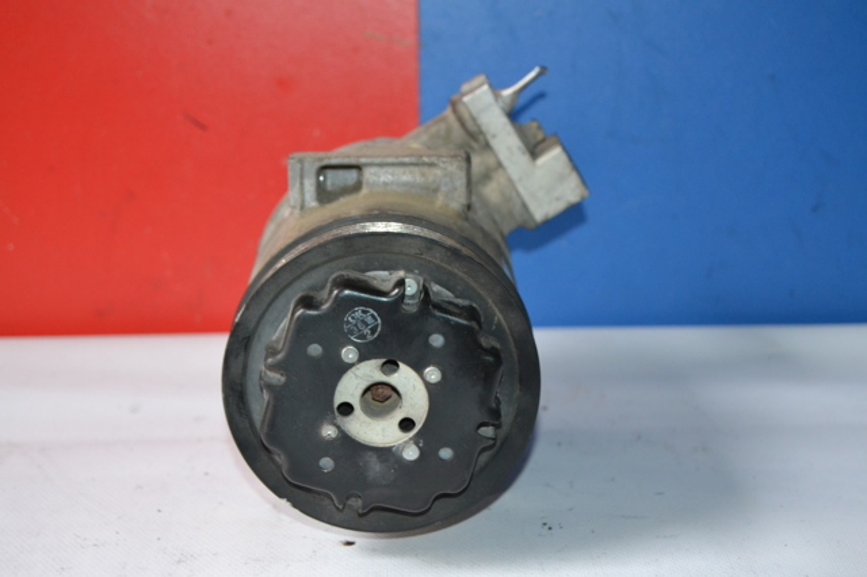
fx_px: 1877
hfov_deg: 26.0
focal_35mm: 78
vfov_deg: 17.5
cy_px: 288
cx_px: 434
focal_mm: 52
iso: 1800
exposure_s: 1/60
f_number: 5.6
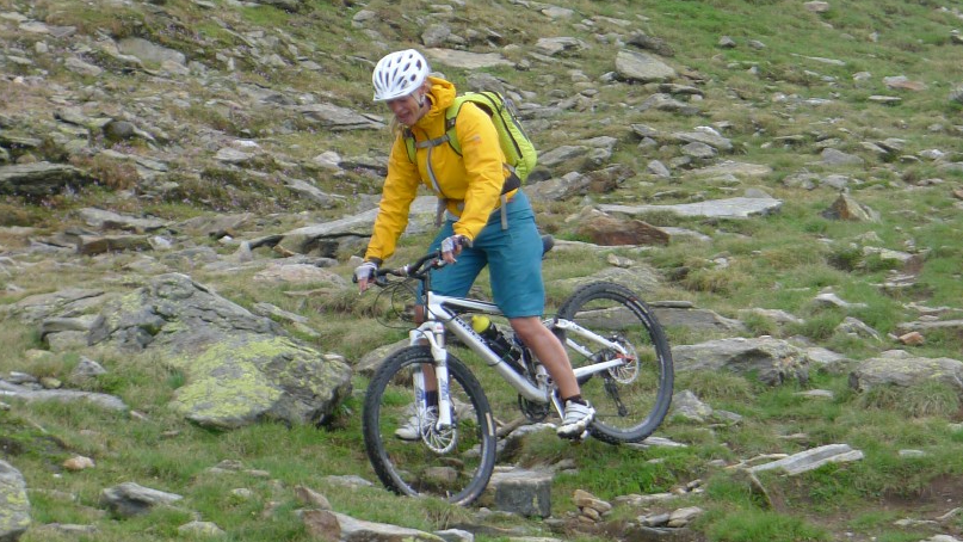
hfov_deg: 13.0
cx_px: 513
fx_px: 4213
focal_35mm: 165
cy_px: 263
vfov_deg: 7.4
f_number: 3.3
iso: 80
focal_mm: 19.2
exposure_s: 1/160
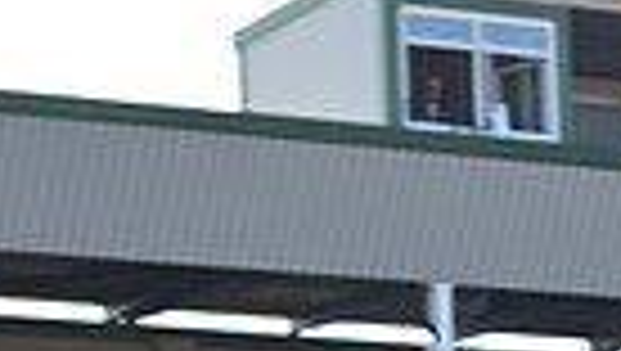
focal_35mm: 361
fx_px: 5951
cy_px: 848
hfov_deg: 5.8
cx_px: 1197
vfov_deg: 3.3
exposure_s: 1/800
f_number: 6.3
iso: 400
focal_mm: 82
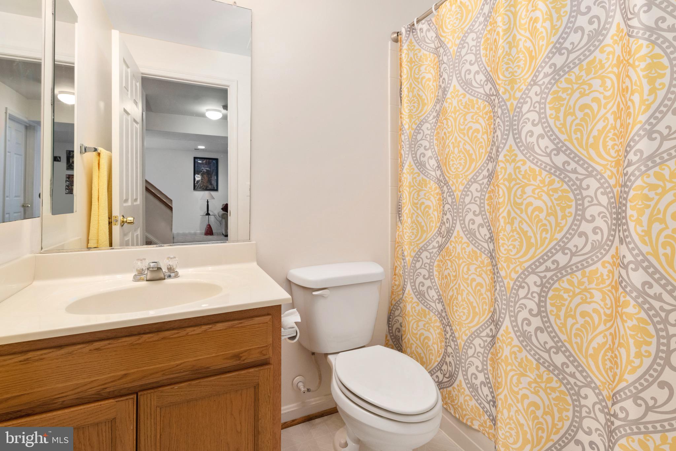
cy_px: 226
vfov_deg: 70.4
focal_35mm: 17
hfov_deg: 93.3
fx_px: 319
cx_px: 338
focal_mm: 17
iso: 400
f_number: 7.1
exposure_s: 1/20
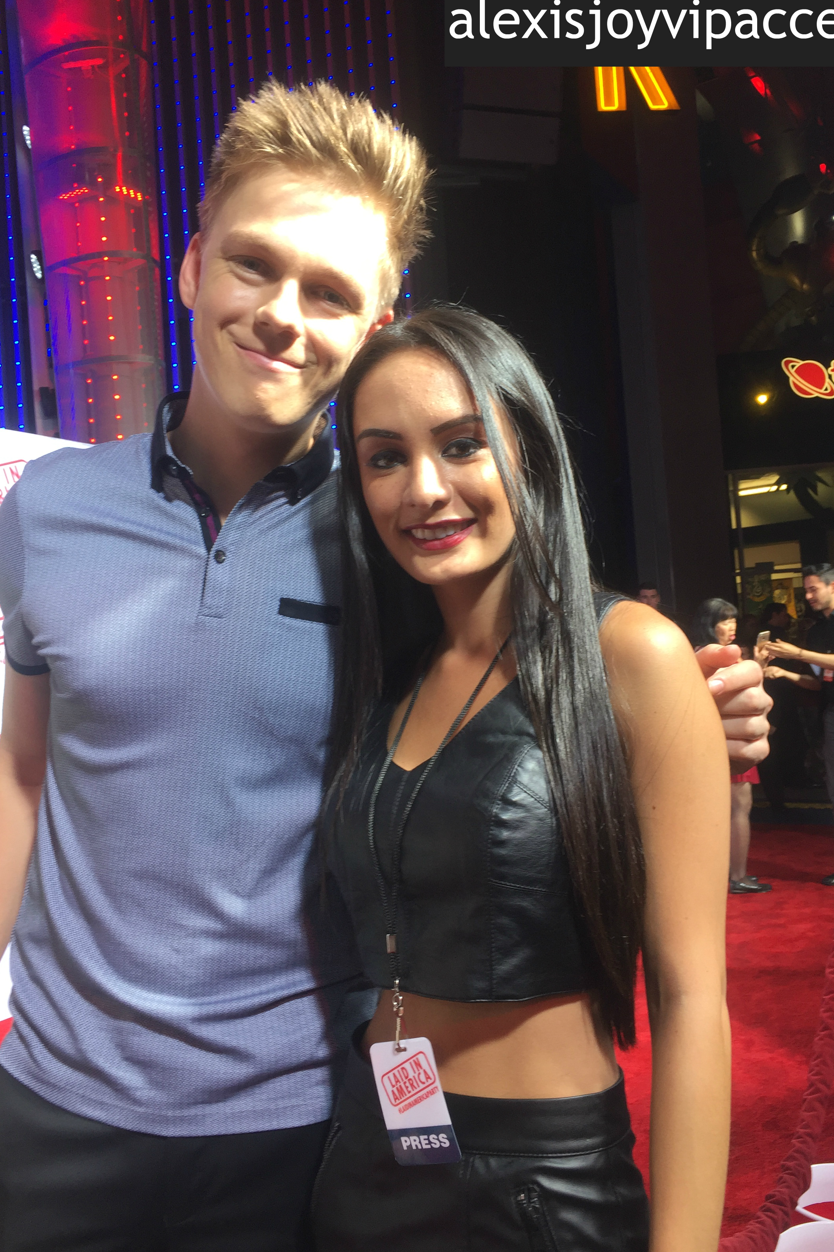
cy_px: 627
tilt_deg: +2.8
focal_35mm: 31
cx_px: 412
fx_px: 1077
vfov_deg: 60.3
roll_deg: +4.2
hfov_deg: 42.3
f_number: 2.2
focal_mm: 4.15
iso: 32
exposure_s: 1/60
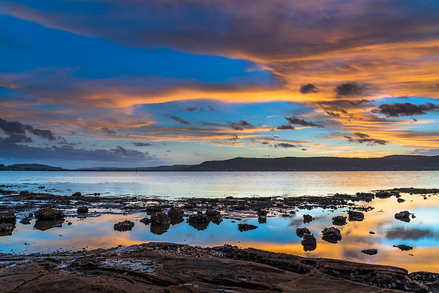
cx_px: 220
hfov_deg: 73.7
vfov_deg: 53.1
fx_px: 293
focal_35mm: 24
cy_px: 146
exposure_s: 1
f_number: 8
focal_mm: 24
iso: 31
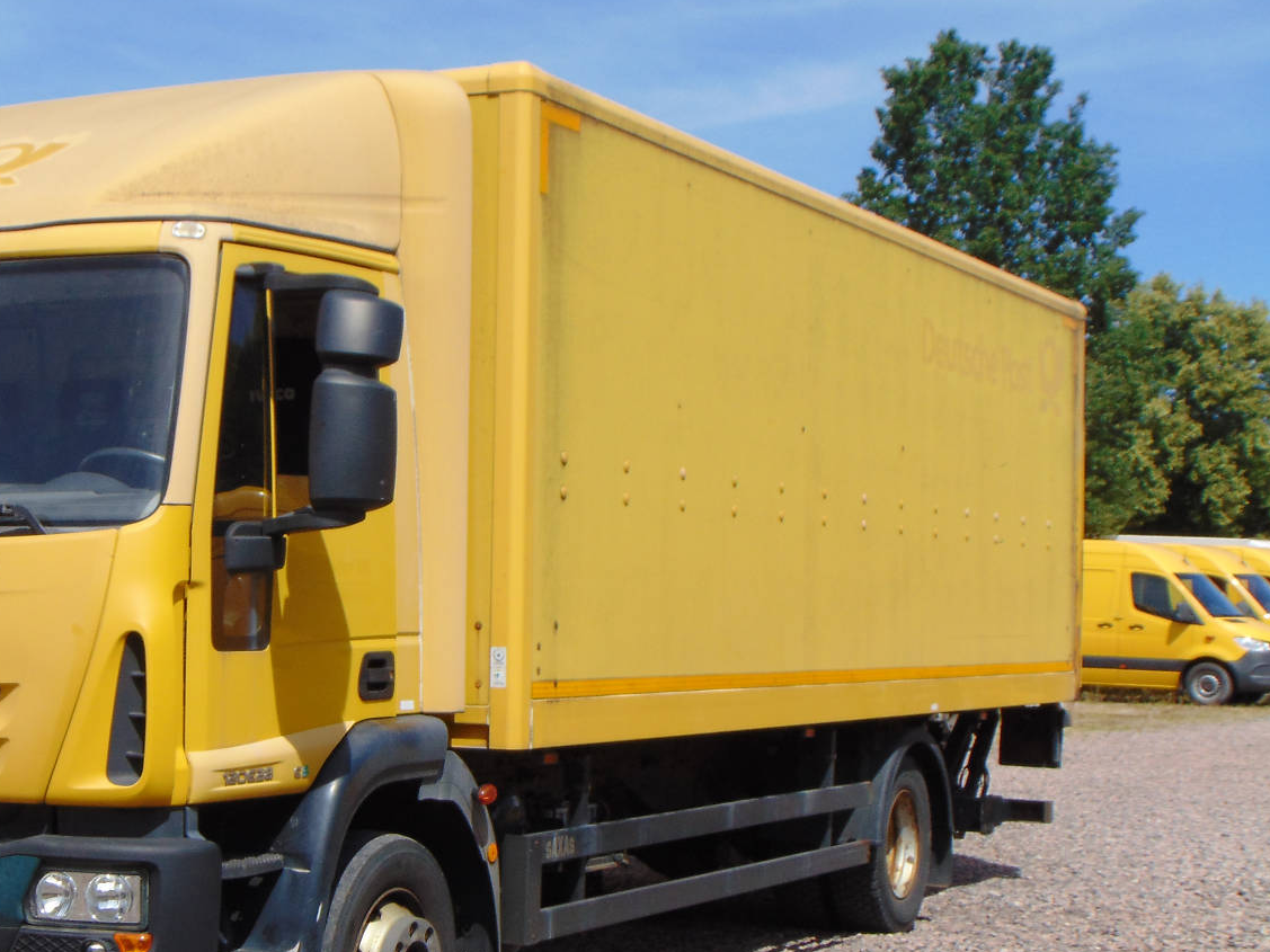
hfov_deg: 27.2
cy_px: 615
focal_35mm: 71
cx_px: 380
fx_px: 2605
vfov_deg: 20.7
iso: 80
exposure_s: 1/200
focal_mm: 9
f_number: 9
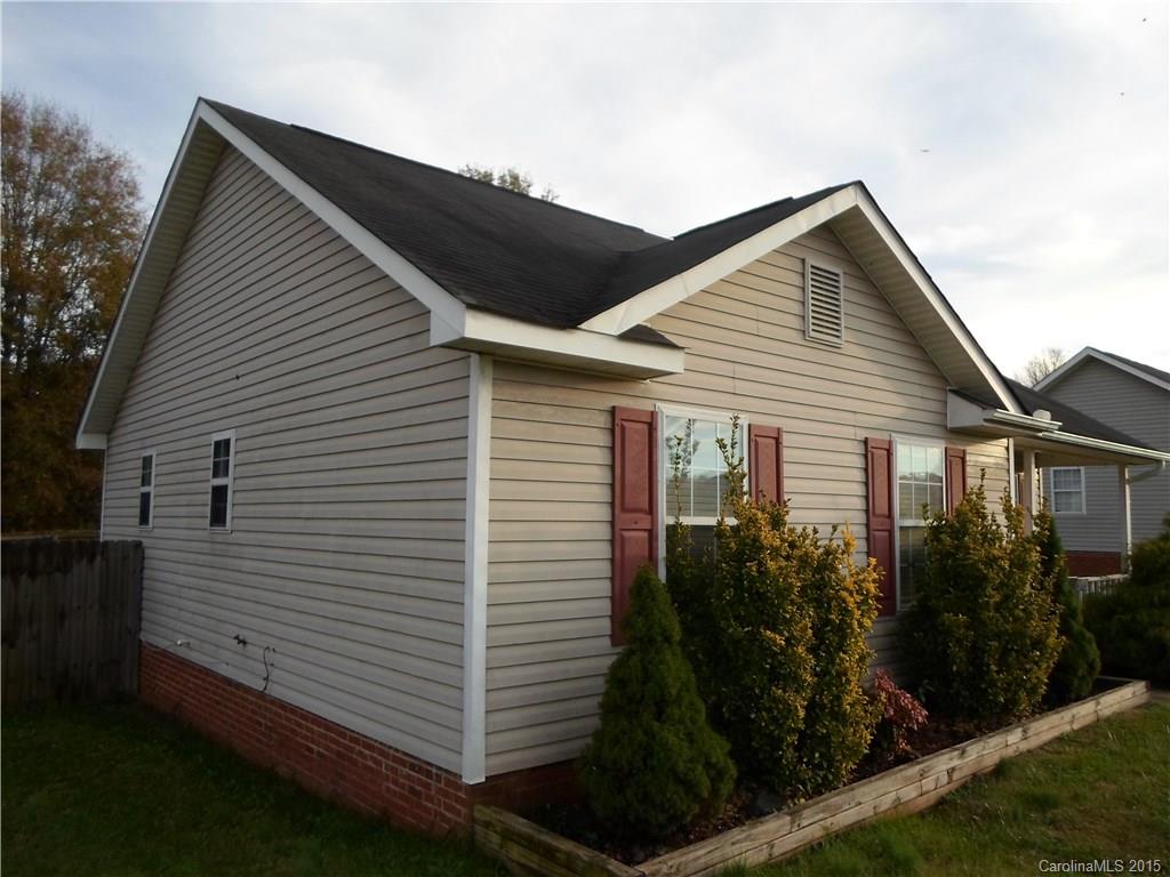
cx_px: 585
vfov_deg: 54.9
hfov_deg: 69.4
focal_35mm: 25
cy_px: 438
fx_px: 845
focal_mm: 4.5
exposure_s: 1/500
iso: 100
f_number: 2.5
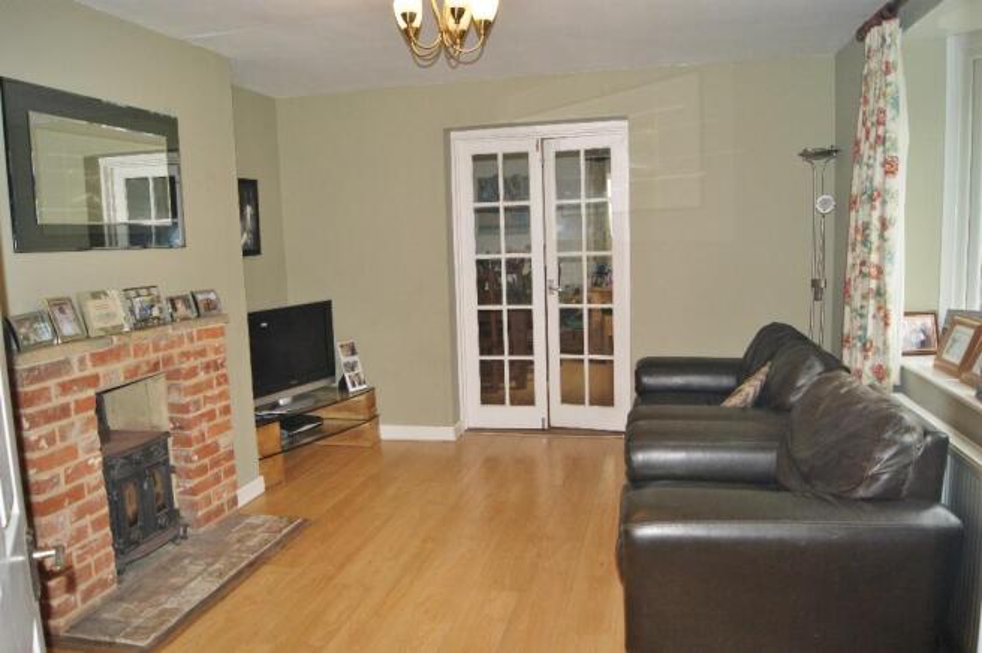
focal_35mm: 27
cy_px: 326
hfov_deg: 67.4
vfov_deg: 47.8
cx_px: 491
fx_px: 736
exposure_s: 1/60
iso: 400
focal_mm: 18
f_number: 5.6
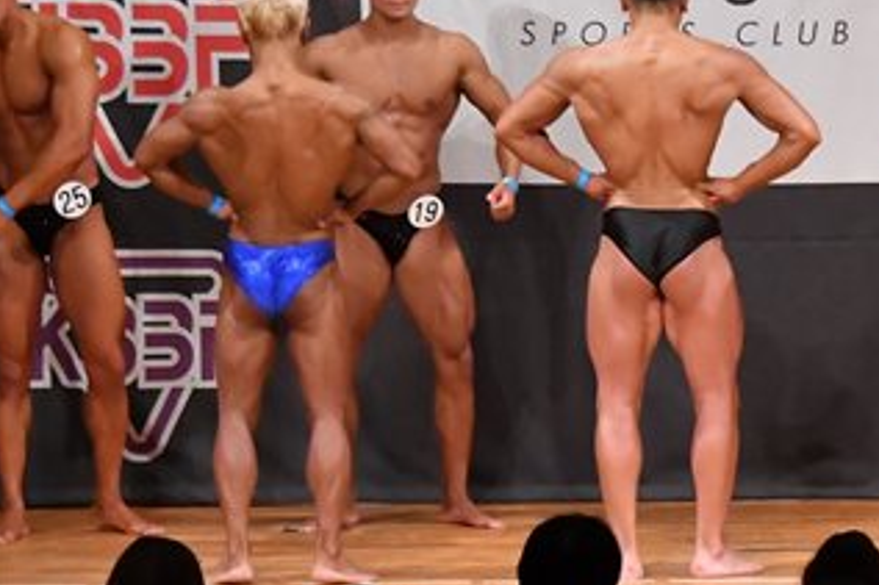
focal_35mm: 359
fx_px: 8761
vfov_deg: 3.8
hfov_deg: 5.7
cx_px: 1066
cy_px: 258
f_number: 5.6
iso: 8000
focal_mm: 98
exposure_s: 1/400
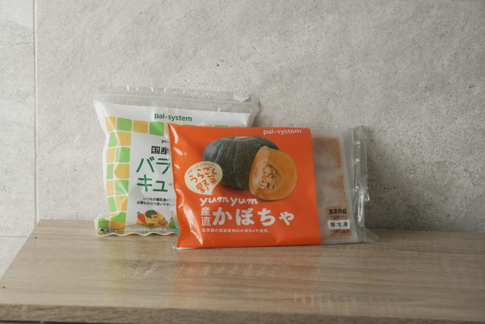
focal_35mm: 105
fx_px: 1415
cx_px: 242
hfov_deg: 19.4
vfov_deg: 13.1
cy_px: 162
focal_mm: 105
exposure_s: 1/100
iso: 1000
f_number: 6.3
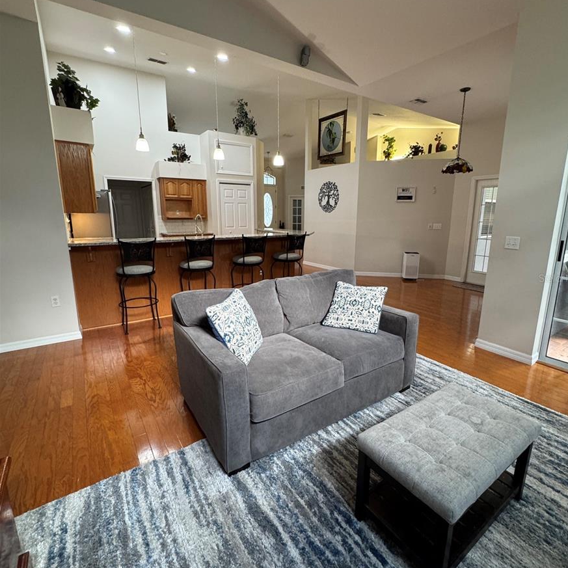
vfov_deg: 84.0
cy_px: 278
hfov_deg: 83.9
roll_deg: +0.5
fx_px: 316
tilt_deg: -11.7
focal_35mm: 17
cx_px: 292
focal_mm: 2.22
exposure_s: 1/60
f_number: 2.2
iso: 250
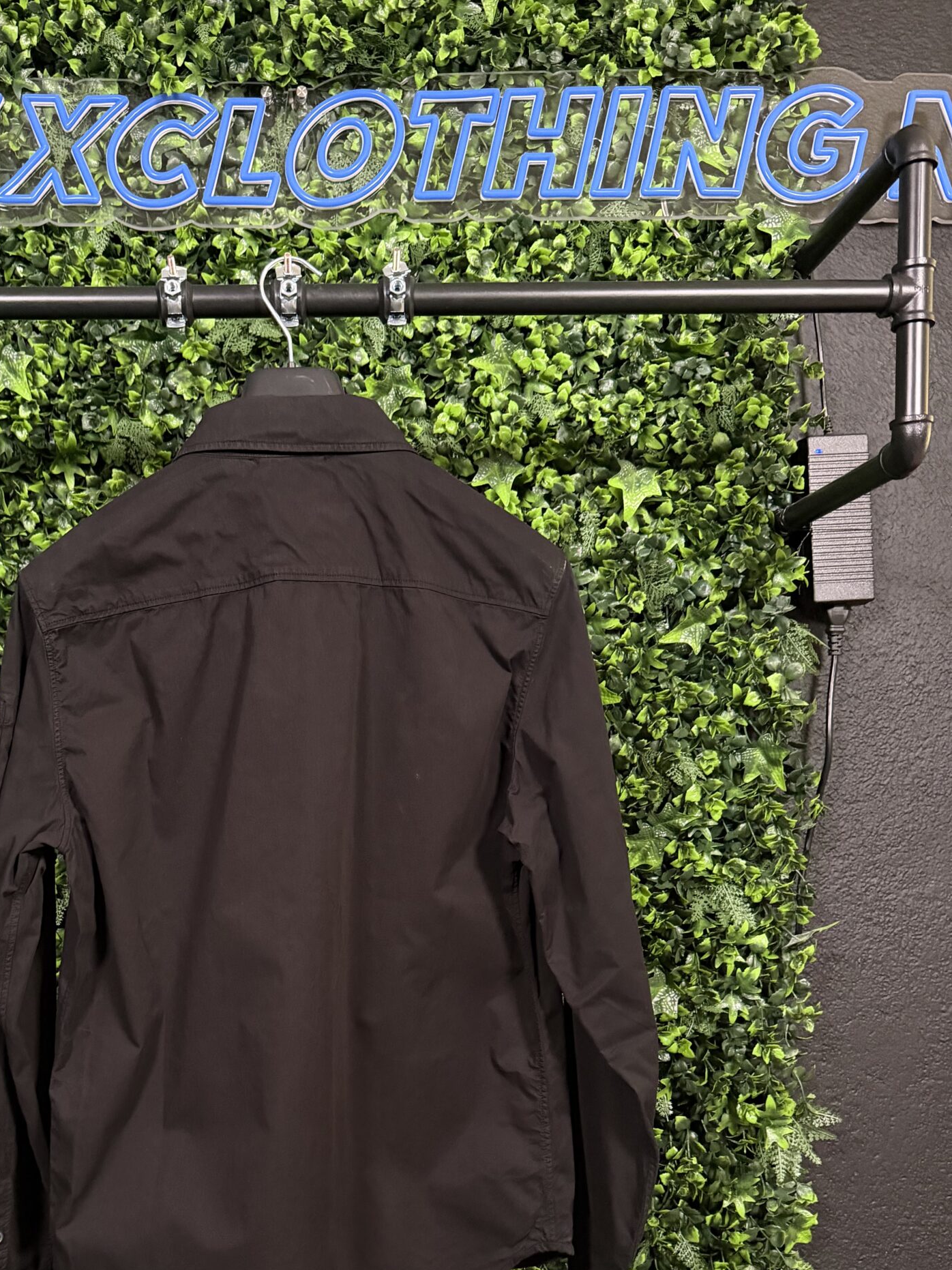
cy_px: 862
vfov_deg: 54.1
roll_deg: -0.8
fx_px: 1210
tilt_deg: -3.0
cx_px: 299
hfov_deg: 42.2
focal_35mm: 33
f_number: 1.78
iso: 1000
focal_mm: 6.76
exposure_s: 1/40
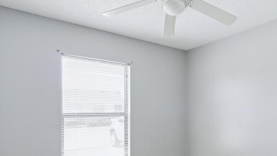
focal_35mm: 26
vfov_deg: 43.4
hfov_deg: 70.1
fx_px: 191
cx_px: 182
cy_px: 110
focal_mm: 10
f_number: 11
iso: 1600
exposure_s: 1/20
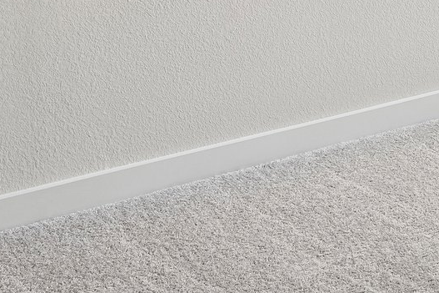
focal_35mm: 105
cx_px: 657
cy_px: -242
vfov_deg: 12.0
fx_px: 1280
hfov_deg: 17.5
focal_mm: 27
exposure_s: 1/30
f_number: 8
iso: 125
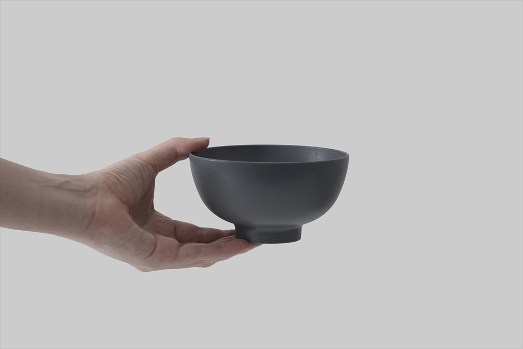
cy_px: 174
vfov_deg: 15.2
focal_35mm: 90
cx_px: 262
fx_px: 1308
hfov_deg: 22.6
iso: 640
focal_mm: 60
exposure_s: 1/6
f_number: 6.4
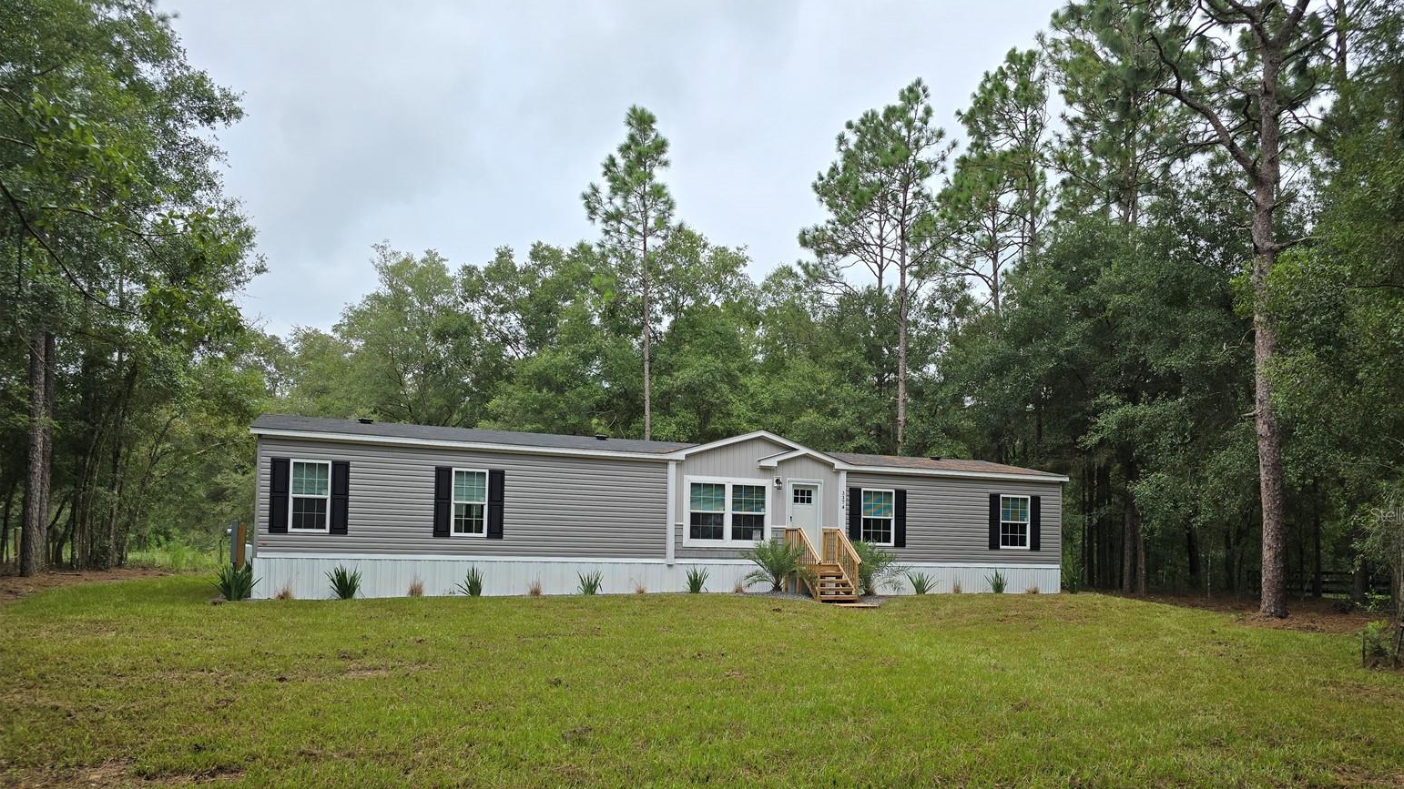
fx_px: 968
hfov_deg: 71.9
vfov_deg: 43.9
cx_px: 727
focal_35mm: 26
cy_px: 514
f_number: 1.7
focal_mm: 6.3
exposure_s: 1/388
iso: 12
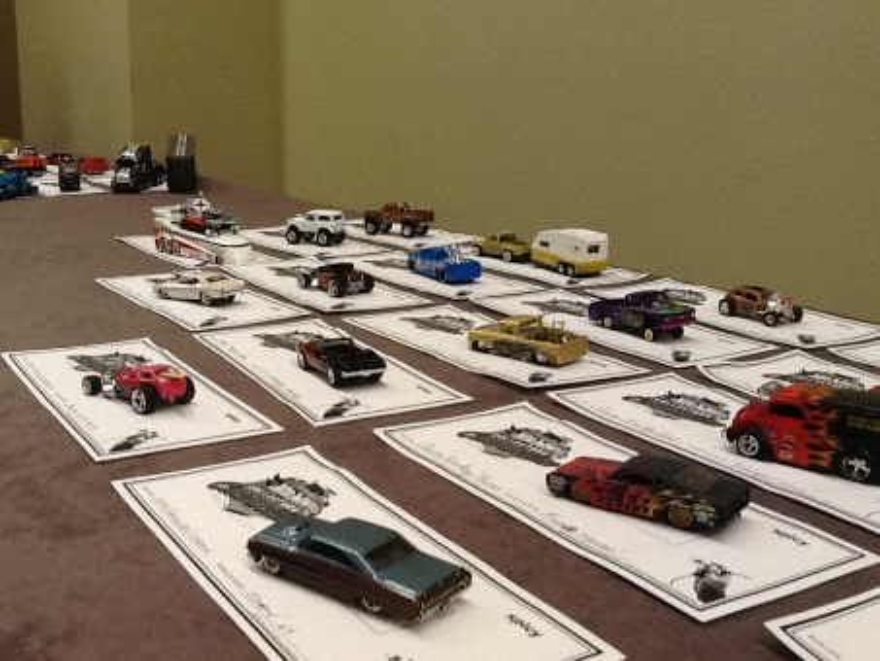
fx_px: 1119
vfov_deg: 32.9
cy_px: 330
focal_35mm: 44
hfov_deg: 42.9
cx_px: 440
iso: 100
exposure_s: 1/30
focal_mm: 2.03
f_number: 2.4
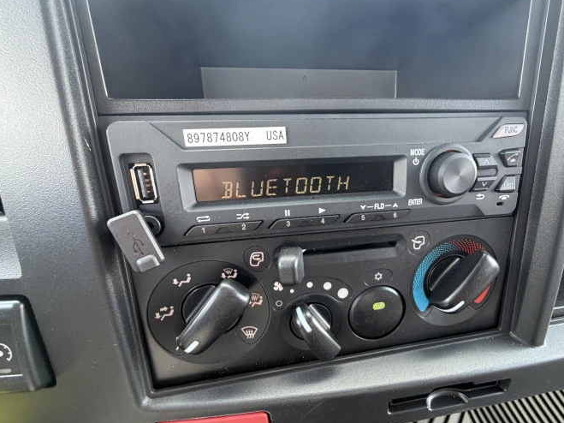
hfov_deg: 90.4
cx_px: 324
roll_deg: +0.6
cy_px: 224
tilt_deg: -36.9
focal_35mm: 17
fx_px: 277
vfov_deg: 74.6
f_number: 2.2
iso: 320
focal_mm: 2.22
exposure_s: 1/78
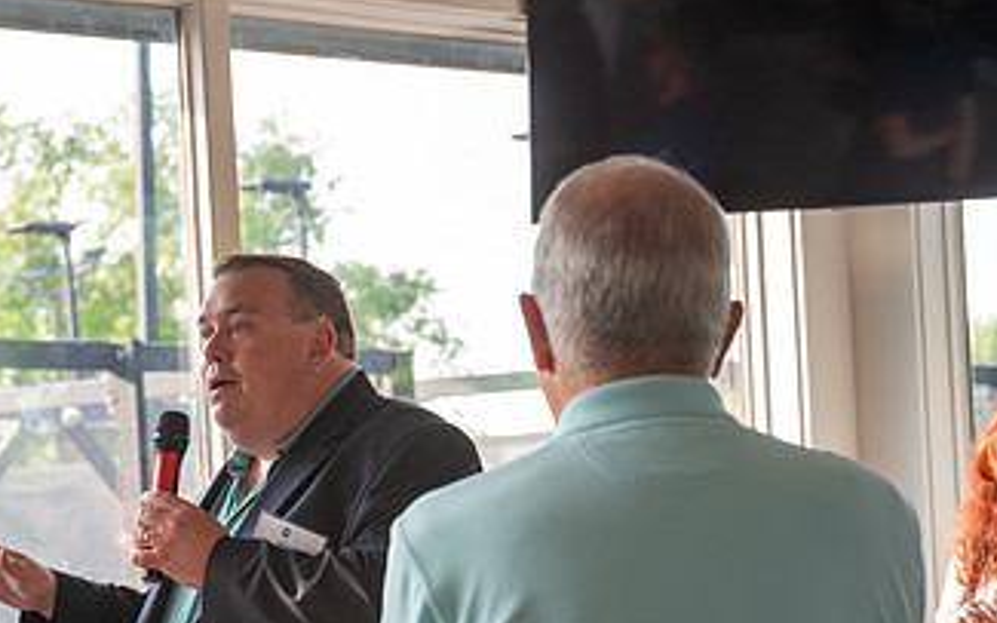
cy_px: 562
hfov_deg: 22.4
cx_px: 175
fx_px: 2472
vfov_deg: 14.2
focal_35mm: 91
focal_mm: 50
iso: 640
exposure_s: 1/250
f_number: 4
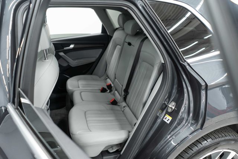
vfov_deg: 46.4
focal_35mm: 28
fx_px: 185
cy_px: 80
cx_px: 119
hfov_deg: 65.5
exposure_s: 1/40
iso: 800
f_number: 3.2
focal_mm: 28
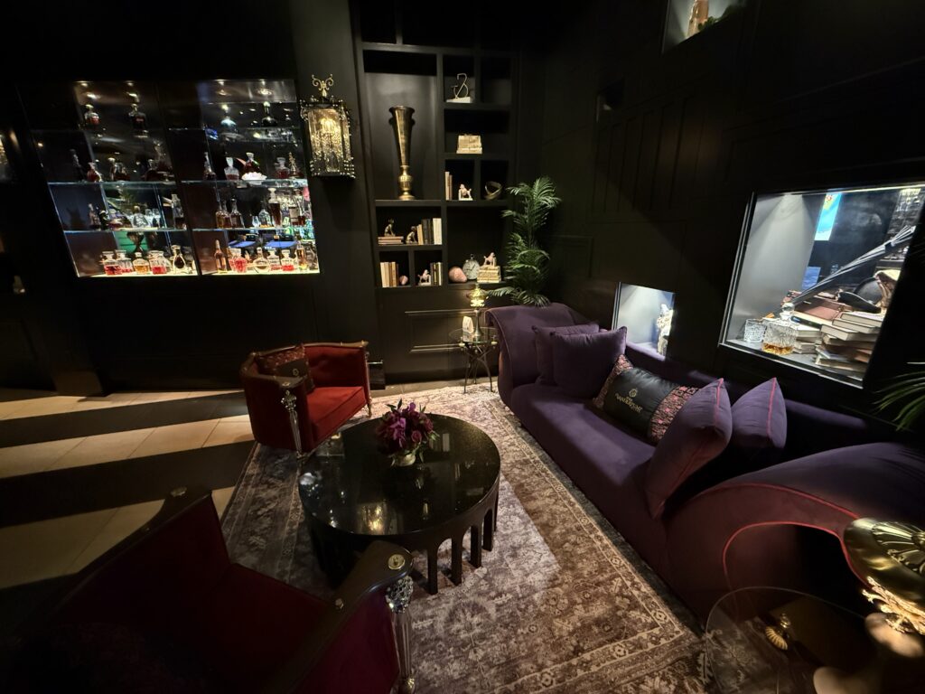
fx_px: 374
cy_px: 347
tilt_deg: -18.0
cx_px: 462
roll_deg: +0.7
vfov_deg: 85.7
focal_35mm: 14
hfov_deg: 102.1
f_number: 2.2
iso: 2500
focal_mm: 2.22
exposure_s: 1/30
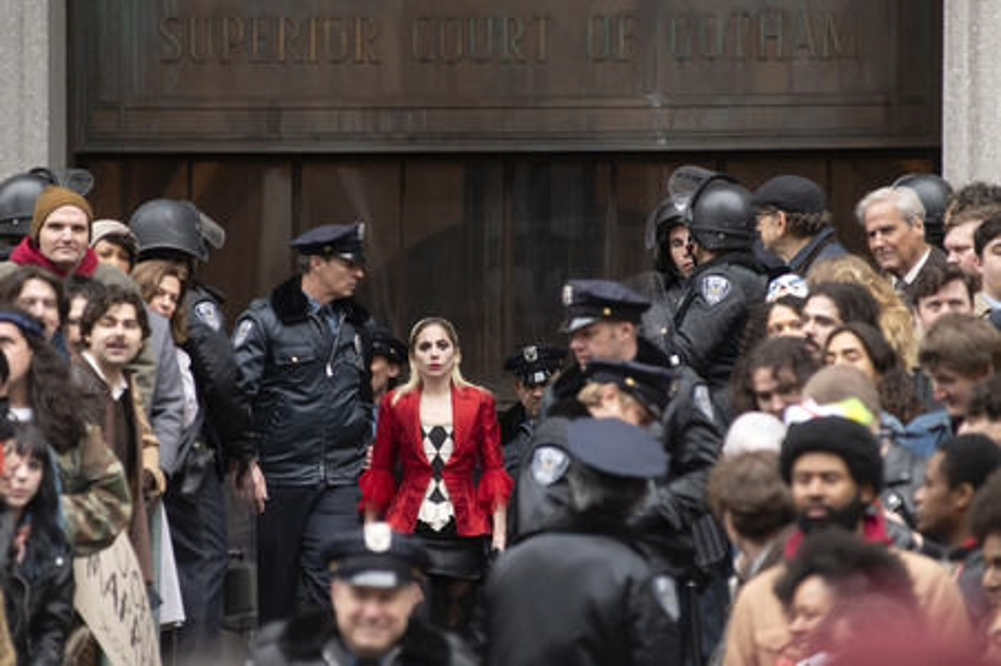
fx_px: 5557
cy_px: 333
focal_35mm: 200
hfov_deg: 10.3
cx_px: 500
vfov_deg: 6.9
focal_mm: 200
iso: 2000
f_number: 4.5
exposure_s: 1/800
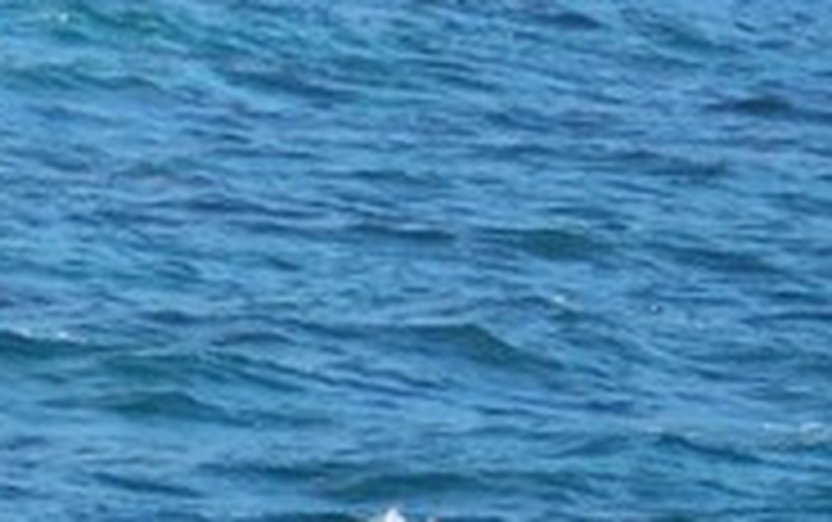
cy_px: 430
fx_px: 10349
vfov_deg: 2.9
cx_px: -360
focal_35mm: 456
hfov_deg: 4.6
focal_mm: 24
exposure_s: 1/250
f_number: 4.8
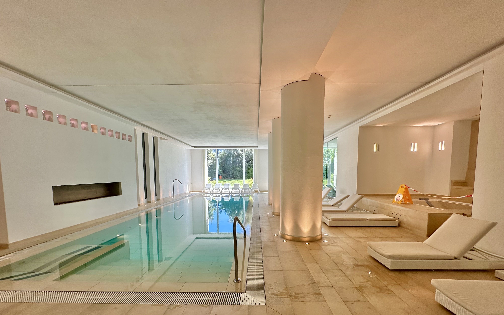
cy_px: 190
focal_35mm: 15
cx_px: 254
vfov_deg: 73.9
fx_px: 206
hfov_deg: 101.5
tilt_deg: -4.4
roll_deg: +0.5
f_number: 2.2
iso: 40
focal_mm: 2.22
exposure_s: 1/117
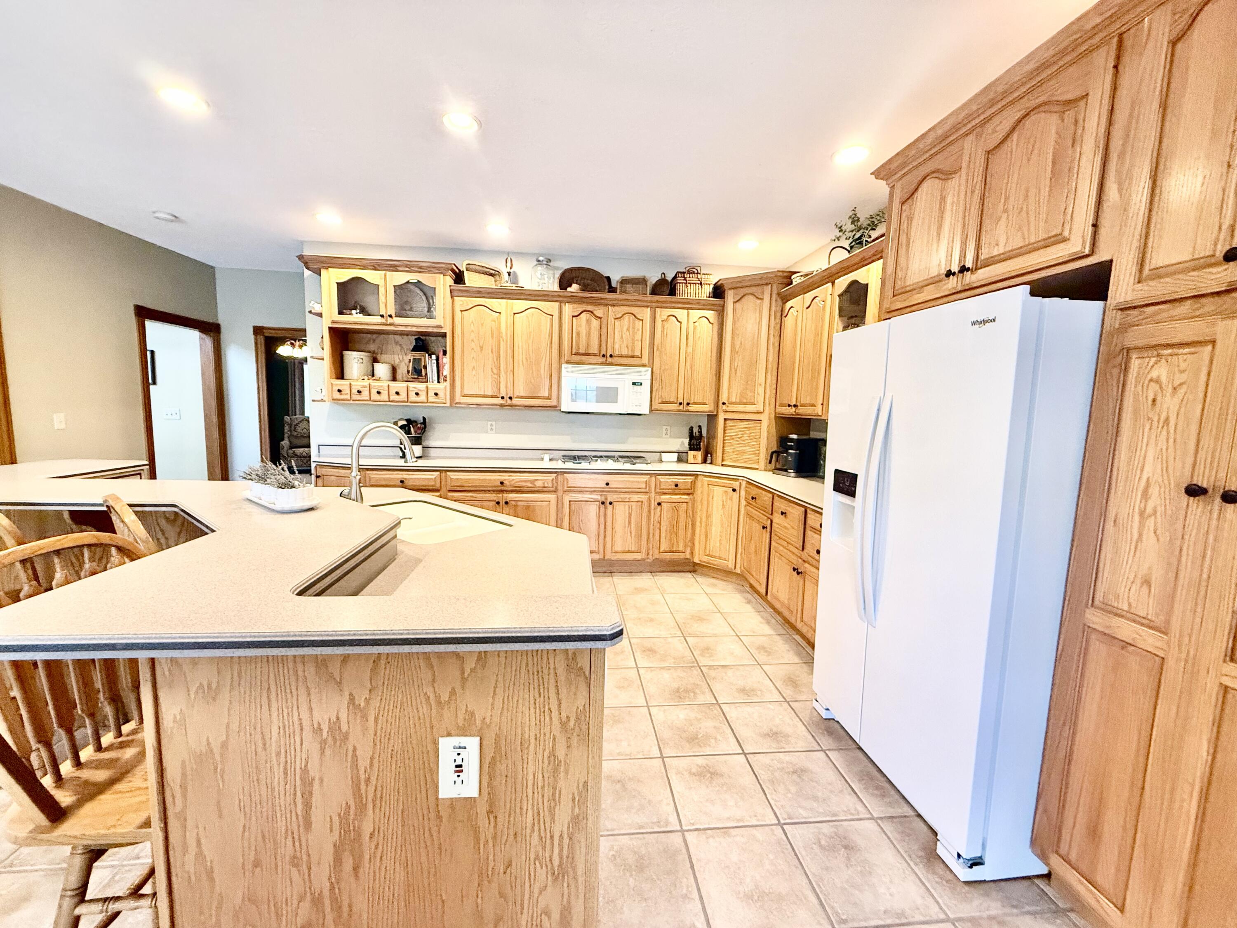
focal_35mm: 14
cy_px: 464
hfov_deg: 102.1
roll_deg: -2.3
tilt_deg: -6.9
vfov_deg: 85.7
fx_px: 500
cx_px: 618
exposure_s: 1/60
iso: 400
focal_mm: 2.22
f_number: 2.2
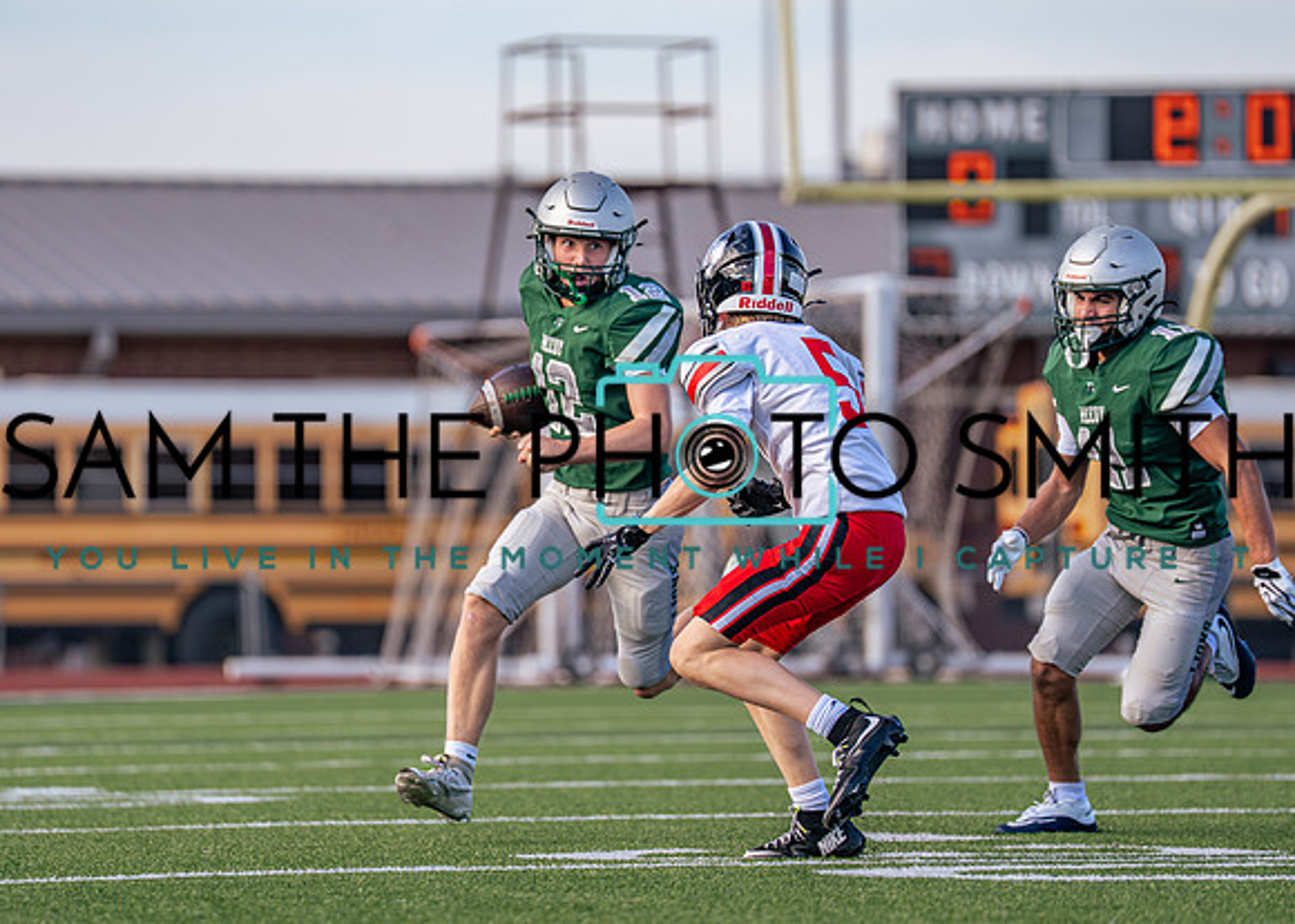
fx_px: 10779
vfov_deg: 4.9
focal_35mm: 293
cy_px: 421
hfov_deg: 6.9
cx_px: 553
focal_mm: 200
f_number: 2.8
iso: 250
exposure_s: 1/2500
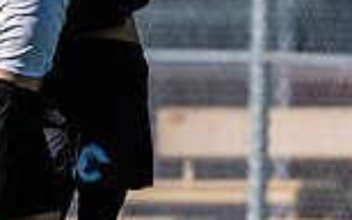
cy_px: 30
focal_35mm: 3298
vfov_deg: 0.4
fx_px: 31615
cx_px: -3
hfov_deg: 0.6
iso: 100
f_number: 4
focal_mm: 400
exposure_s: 1/1000
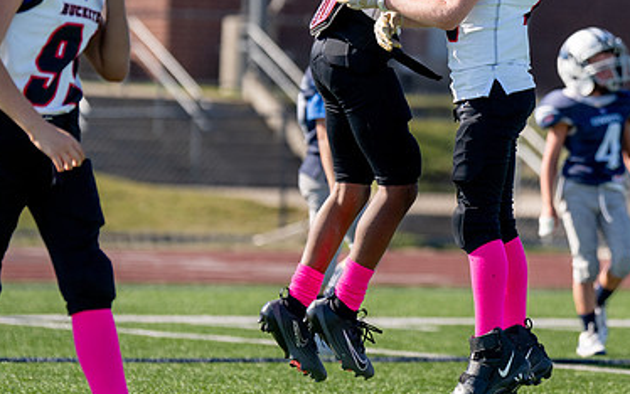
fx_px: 4380
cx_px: 458
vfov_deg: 5.1
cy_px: 71
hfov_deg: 8.2
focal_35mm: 255
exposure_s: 1/6400
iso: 320
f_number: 2.8
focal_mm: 123
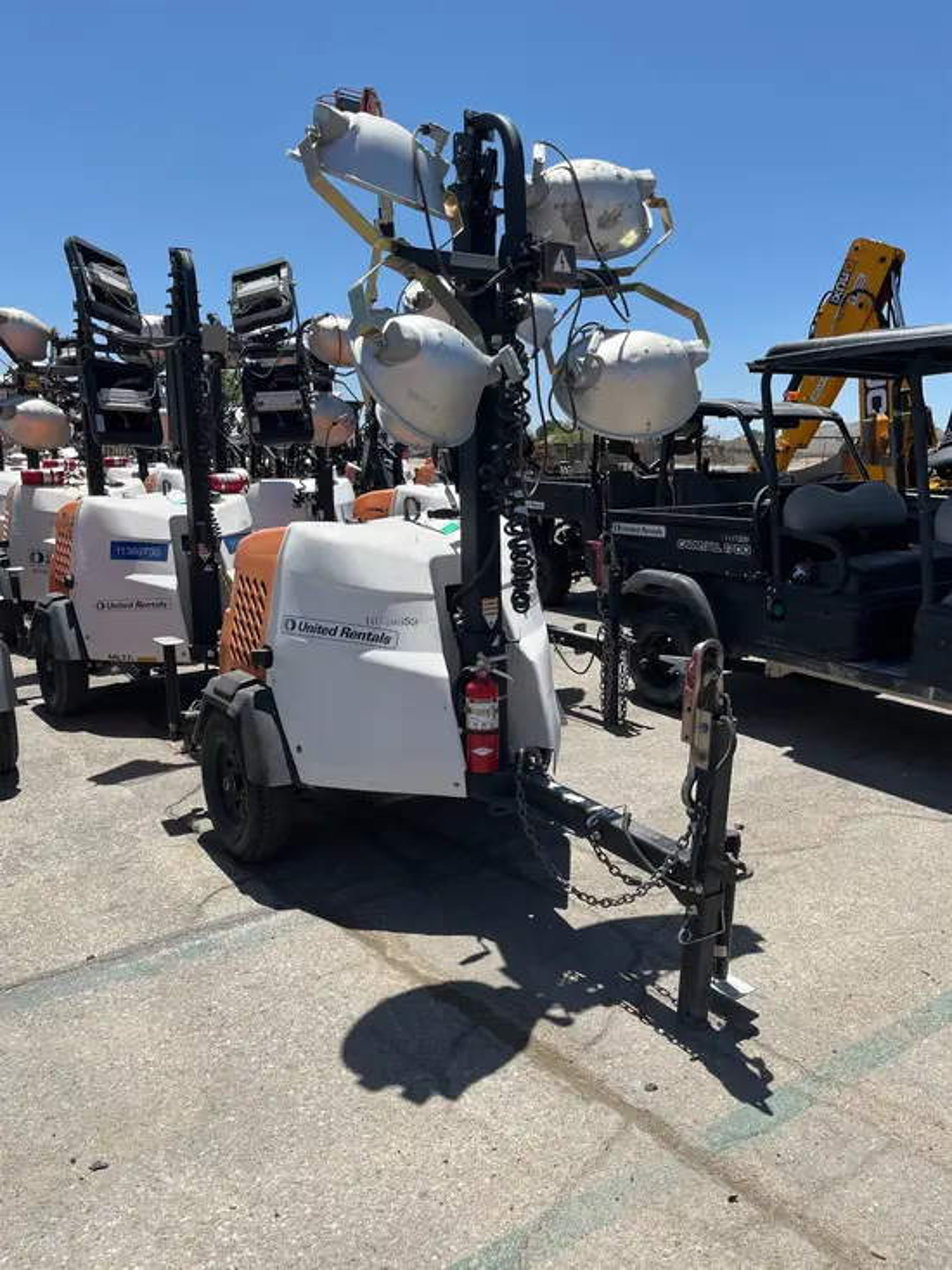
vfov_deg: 67.3
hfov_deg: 53.1
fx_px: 953
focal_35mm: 26
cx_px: 476
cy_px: 635
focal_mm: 5.1
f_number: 1.6
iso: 50
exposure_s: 1/3215
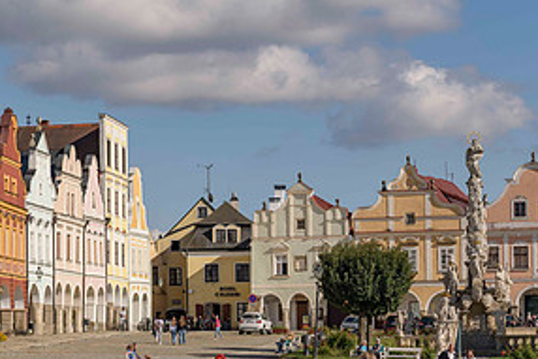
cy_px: 270
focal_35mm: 142
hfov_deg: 14.4
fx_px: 2123
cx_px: 267
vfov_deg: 9.7
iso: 64
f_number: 6.3
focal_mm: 70
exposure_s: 1/500
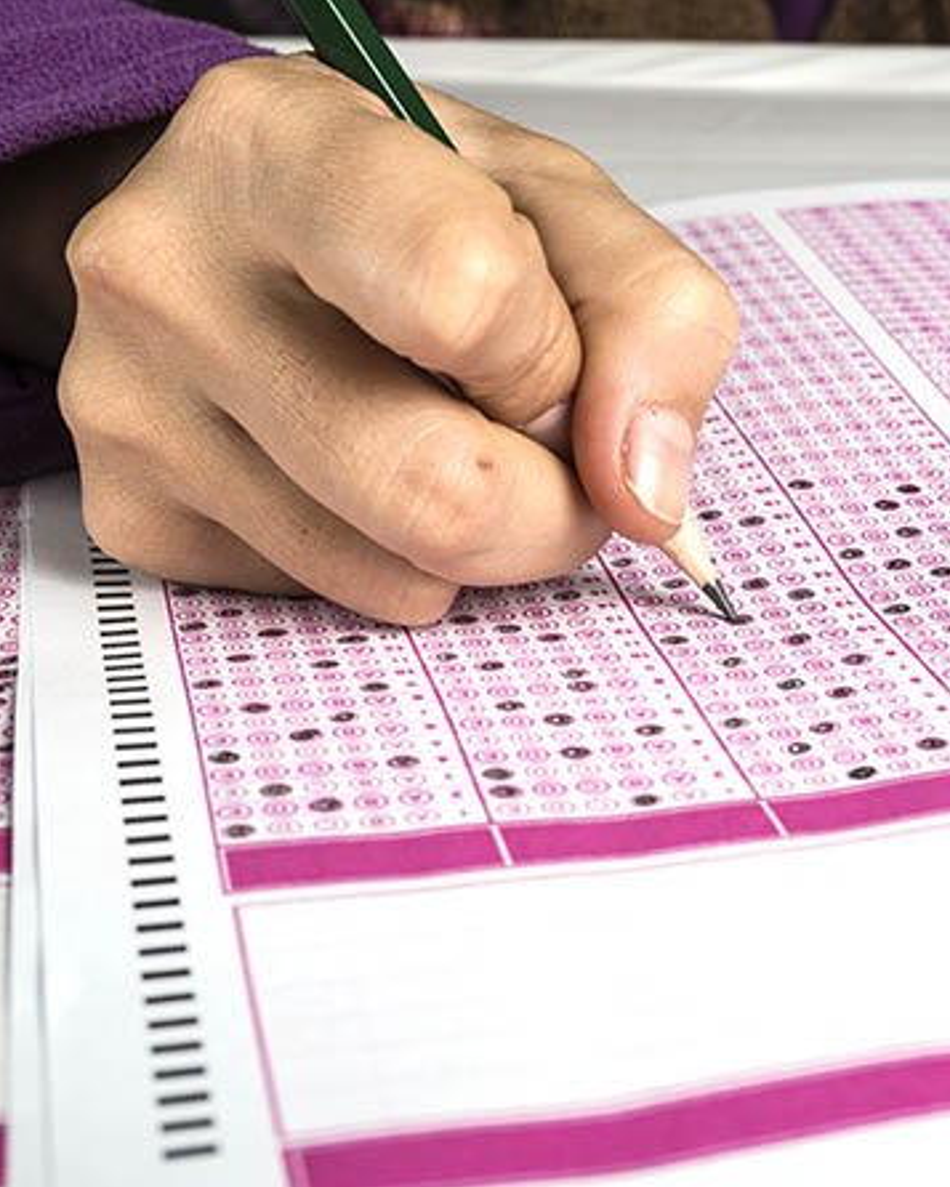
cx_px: 700
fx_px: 2494
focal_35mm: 71
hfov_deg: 21.4
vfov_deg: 26.8
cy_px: 594
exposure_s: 1/60
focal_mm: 50
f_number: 16
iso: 100
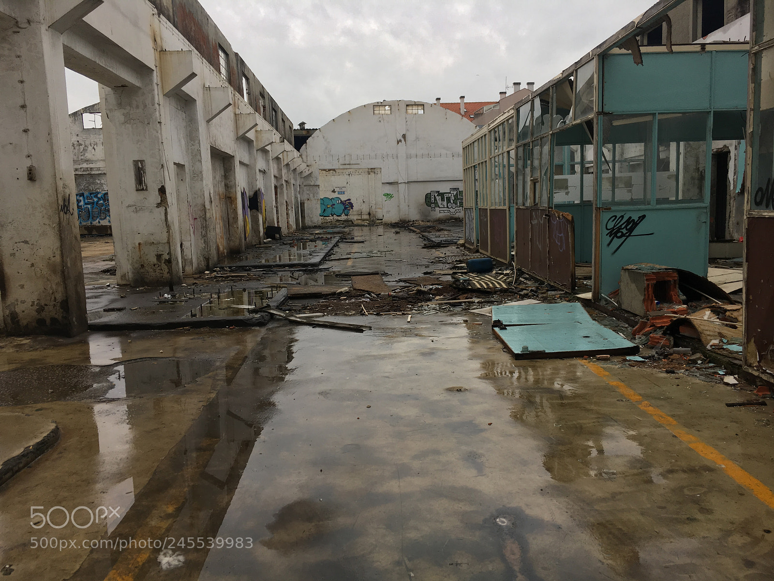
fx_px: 648
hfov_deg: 61.7
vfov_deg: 48.2
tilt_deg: -8.1
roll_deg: +2.1
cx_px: 387
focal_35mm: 29
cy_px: 290
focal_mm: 4.15
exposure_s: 1/100
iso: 32
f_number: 2.2
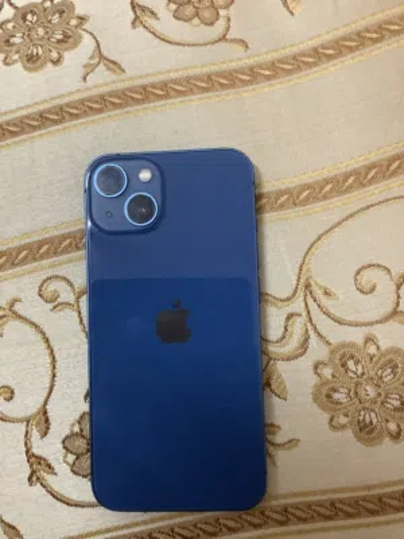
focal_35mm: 31
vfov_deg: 58.4
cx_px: 202
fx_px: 482
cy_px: 270
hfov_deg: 45.4
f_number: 2.4
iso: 400
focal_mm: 3.3
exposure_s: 1/30
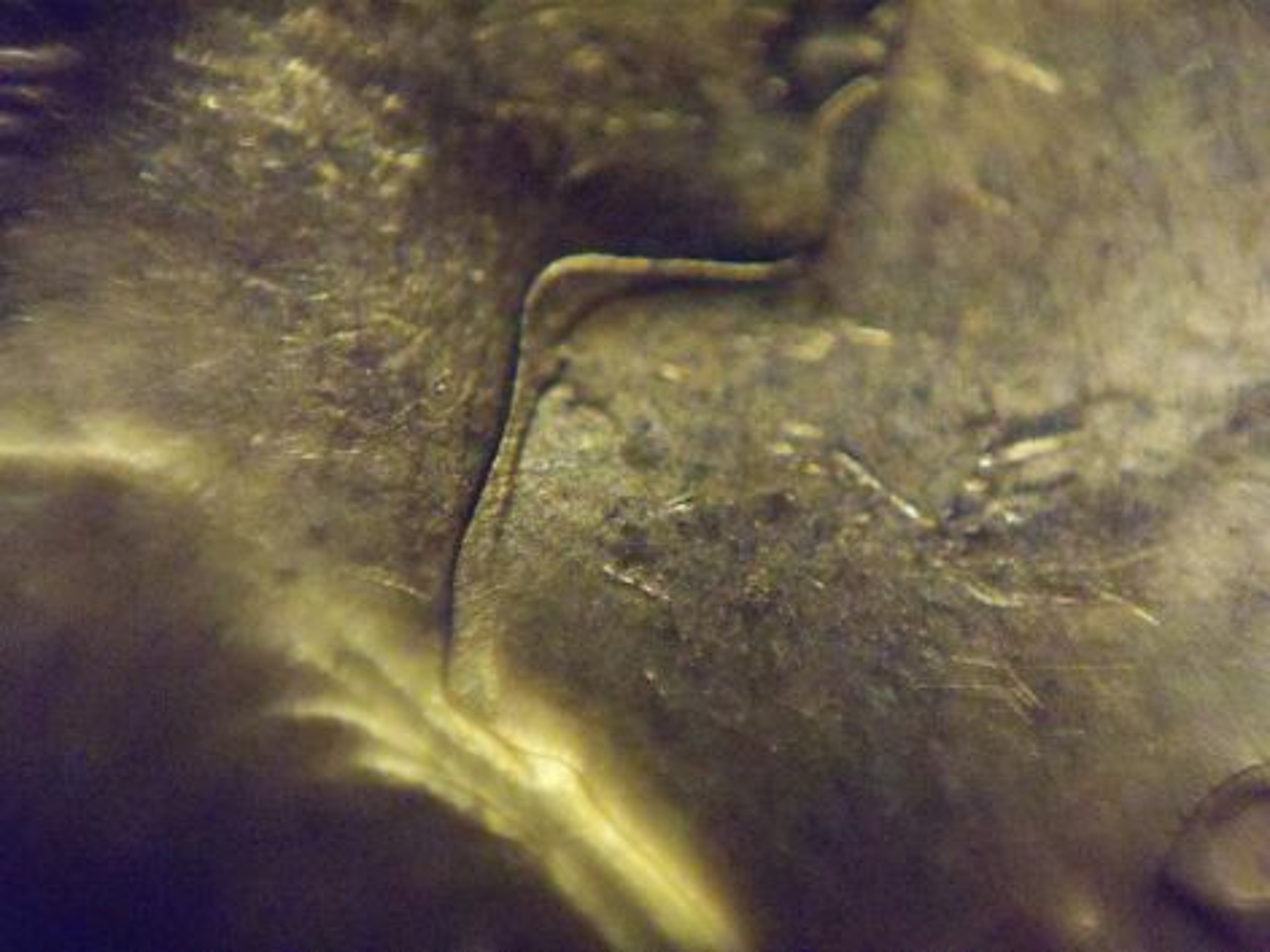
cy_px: 476
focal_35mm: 350
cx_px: 635
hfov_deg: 5.7
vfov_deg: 4.2
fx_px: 12838
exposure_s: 1/320
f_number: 4.8
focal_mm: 62
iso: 1600
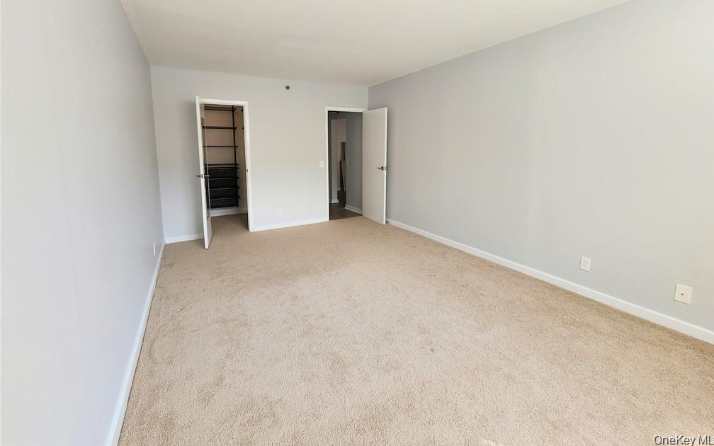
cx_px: 362
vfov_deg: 77.7
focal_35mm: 14
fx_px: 272
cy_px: 176
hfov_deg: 105.3
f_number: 2.2
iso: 64
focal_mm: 2.2
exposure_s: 1/100
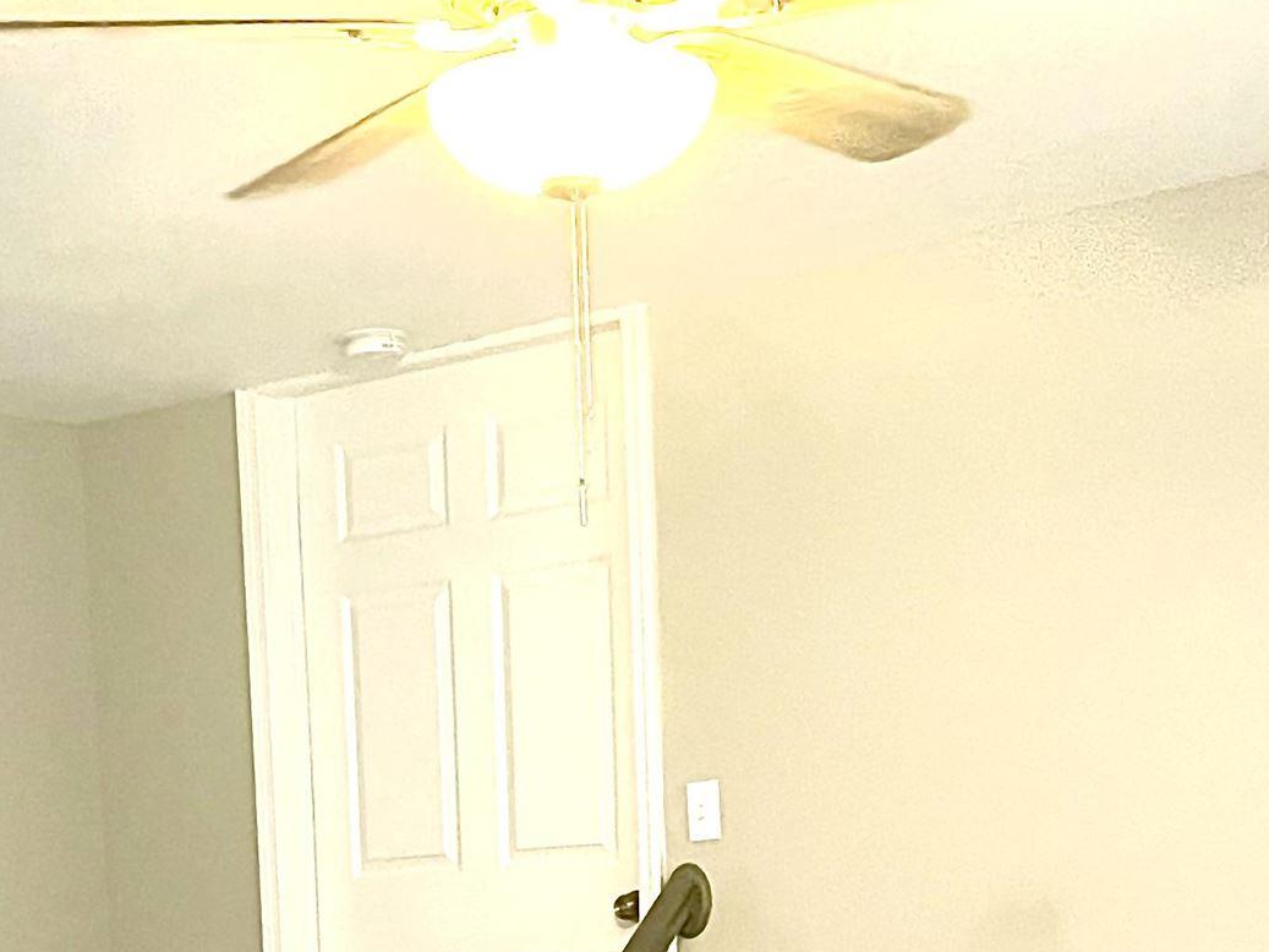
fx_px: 2823
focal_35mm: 77
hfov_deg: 25.0
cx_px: 275
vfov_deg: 17.9
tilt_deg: -7.2
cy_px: 1244
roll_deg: +2.4
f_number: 1.6
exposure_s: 1/60
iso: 500
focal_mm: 5.1
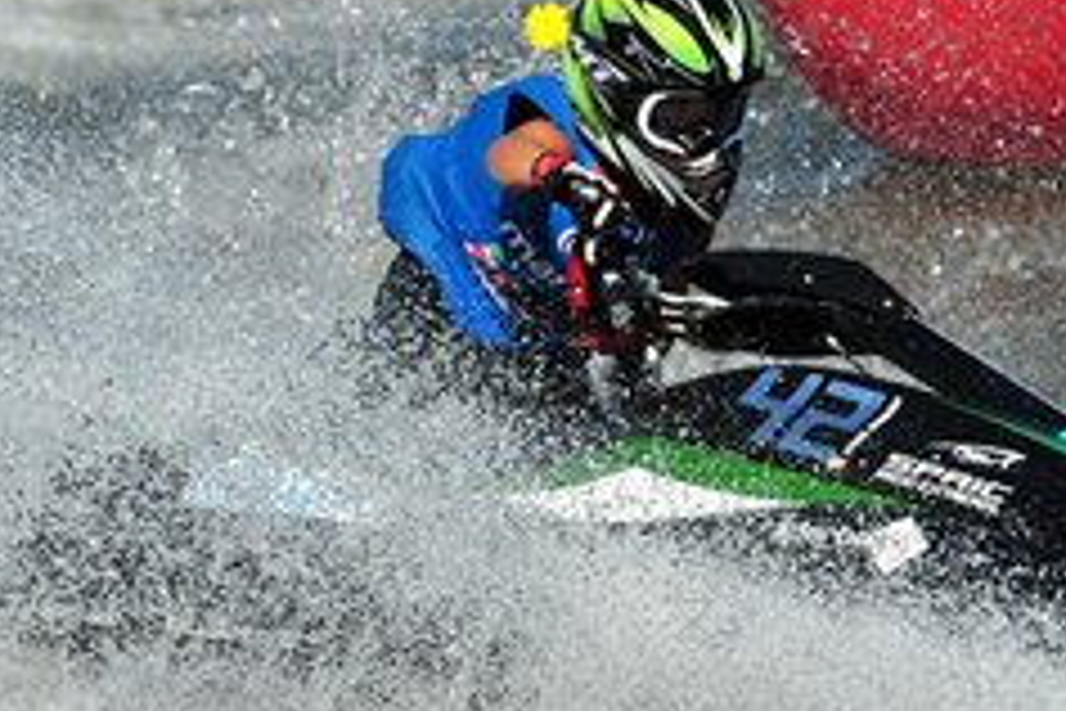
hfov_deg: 5.9
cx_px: 751
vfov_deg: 3.9
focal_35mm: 351
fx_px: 10393
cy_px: 392
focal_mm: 185
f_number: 5.6
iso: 200
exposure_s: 1/1600
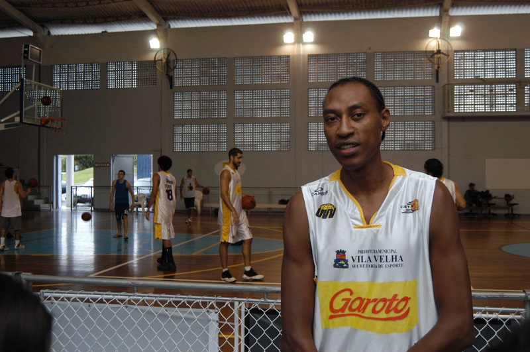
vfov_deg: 34.1
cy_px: 176
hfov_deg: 49.6
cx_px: 265
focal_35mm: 39
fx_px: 573
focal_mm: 26
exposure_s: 1/100
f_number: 4.2
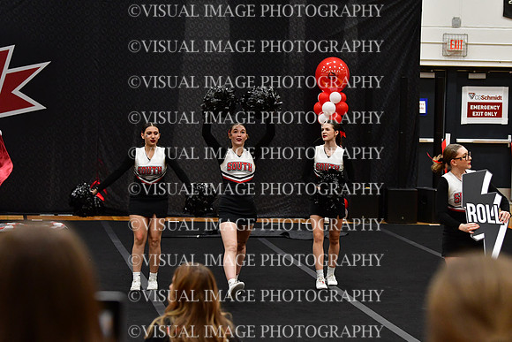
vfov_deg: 10.8
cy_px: 171
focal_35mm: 127
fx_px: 1807
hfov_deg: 16.1
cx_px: 256
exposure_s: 1/500
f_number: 4
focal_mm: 85
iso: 4000
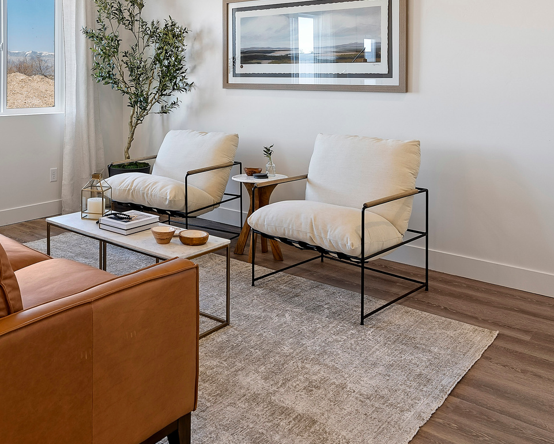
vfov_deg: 41.7
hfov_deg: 51.2
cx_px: 159
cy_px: 96
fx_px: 558
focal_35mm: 34
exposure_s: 1/2
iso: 100
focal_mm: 17
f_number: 8
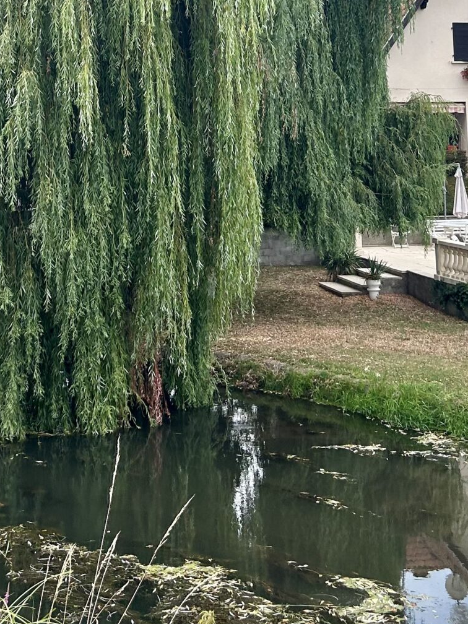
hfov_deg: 22.2
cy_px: -1
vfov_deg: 27.7
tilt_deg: +10.9
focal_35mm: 66
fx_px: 1190
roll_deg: +2.1
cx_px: 191
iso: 50
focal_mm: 5.7
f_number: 1.5
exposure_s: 1/1621
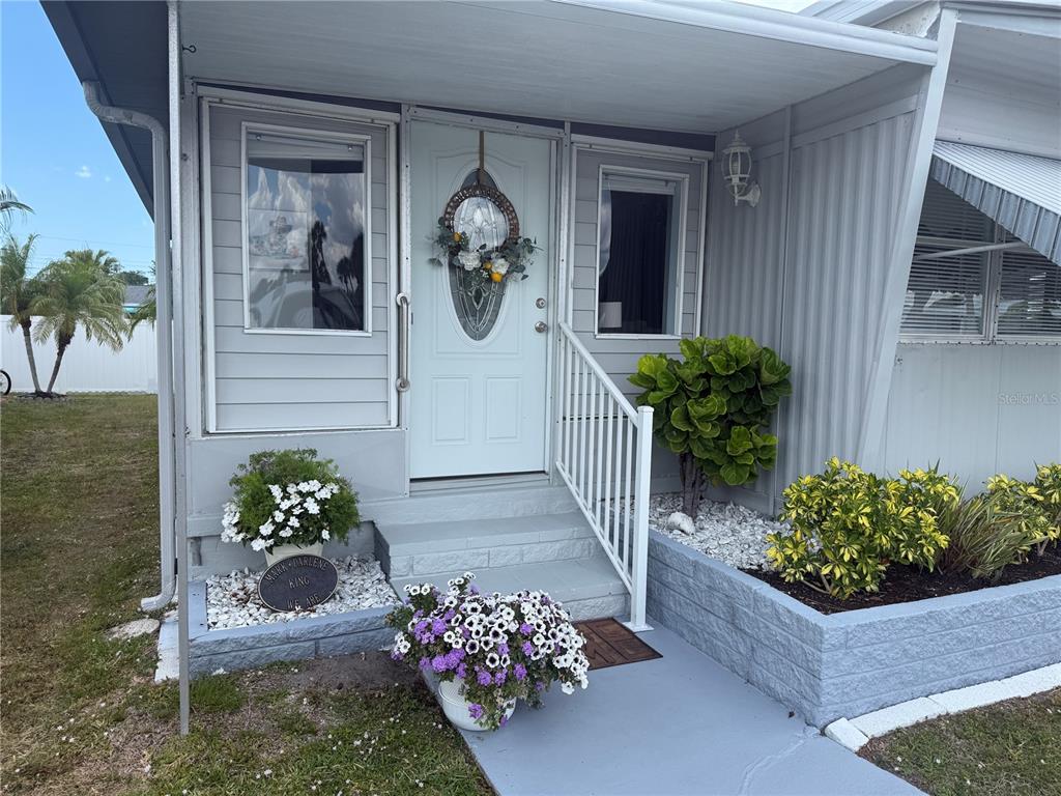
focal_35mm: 24
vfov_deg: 56.8
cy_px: 398
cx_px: 530
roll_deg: -1.2
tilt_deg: -3.9
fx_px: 736
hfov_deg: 71.6
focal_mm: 6.76
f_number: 1.78
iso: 80
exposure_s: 1/1901
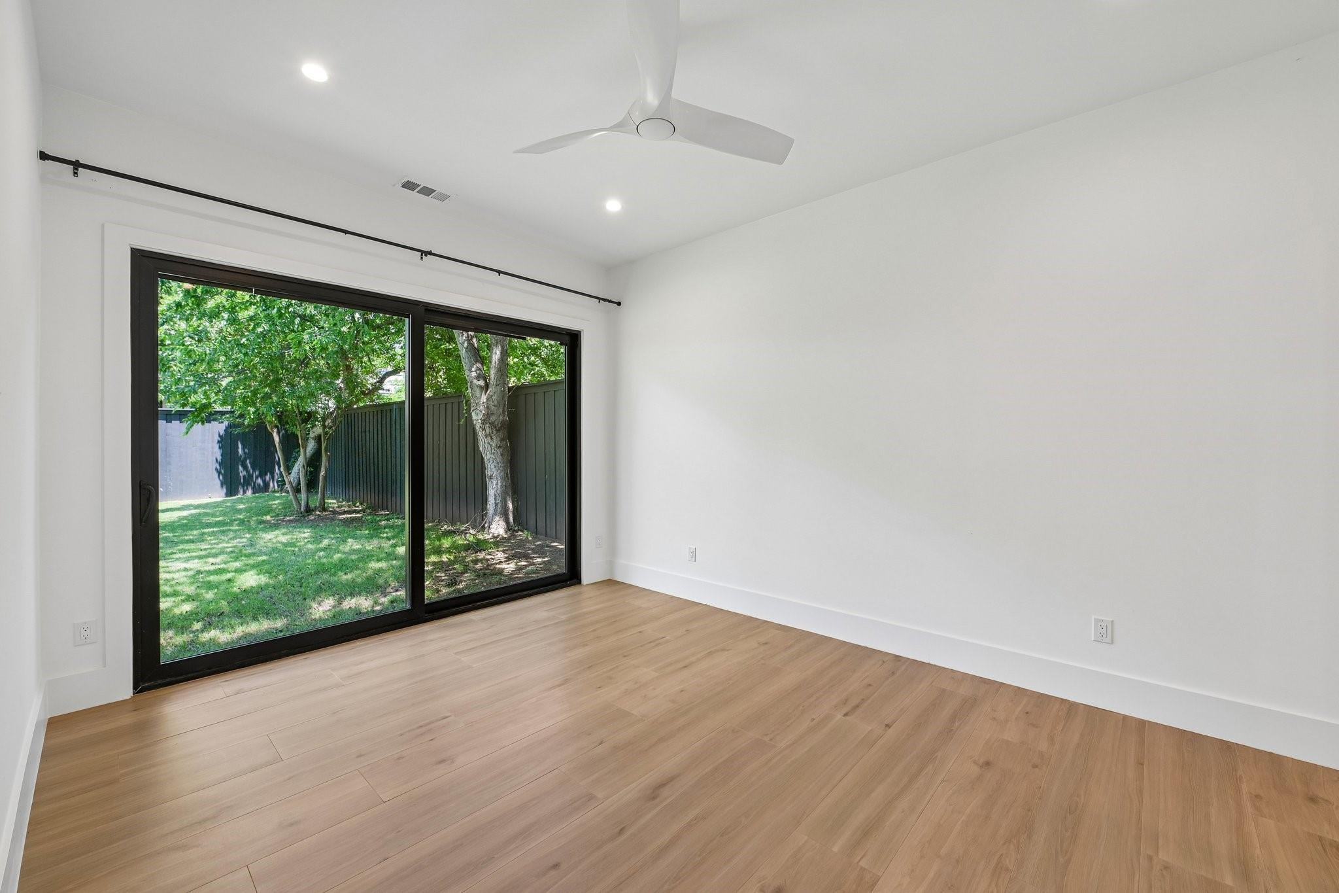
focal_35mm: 14
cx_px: 670
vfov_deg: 81.2
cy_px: 446
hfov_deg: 104.3
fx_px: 521
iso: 400
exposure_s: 1/40
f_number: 8
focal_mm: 14
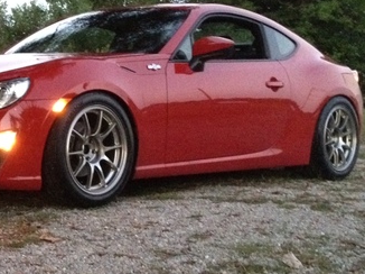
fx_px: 906
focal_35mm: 86
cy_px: 127
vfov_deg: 17.1
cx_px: 26
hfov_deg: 22.2
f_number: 2.4
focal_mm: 4.28
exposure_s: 1/15
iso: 800
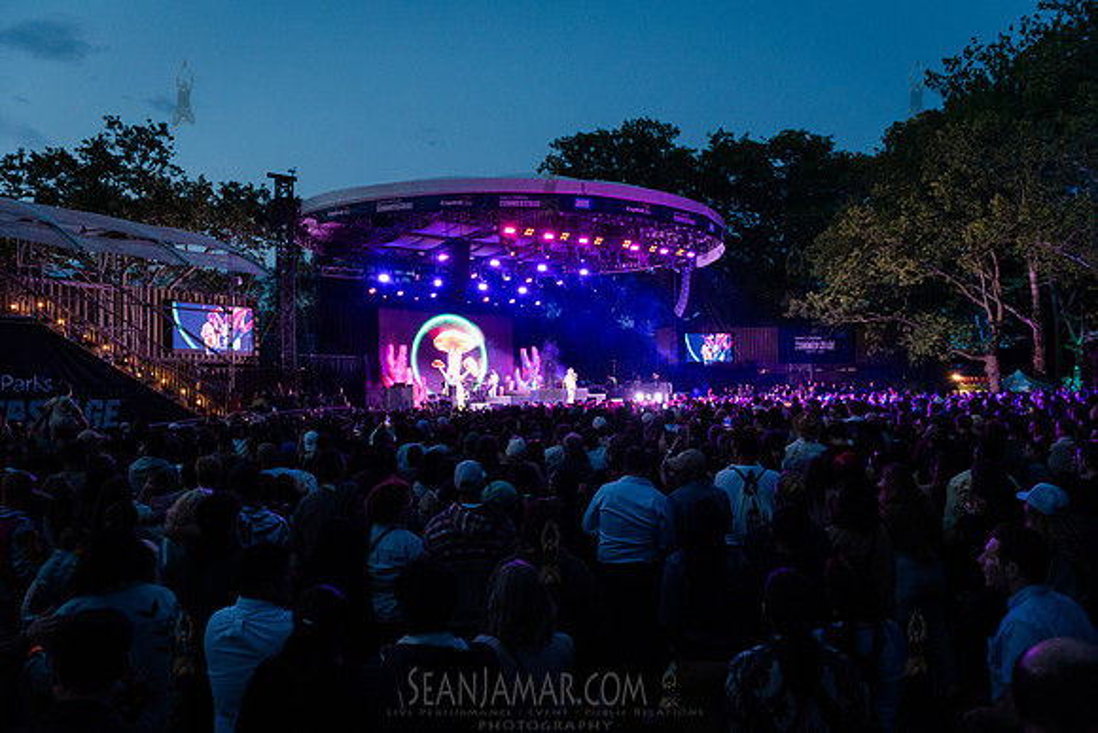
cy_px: 366
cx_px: 549
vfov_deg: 53.1
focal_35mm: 24
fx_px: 733
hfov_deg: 73.7
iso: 5000
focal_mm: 24
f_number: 3.2
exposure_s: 1/125
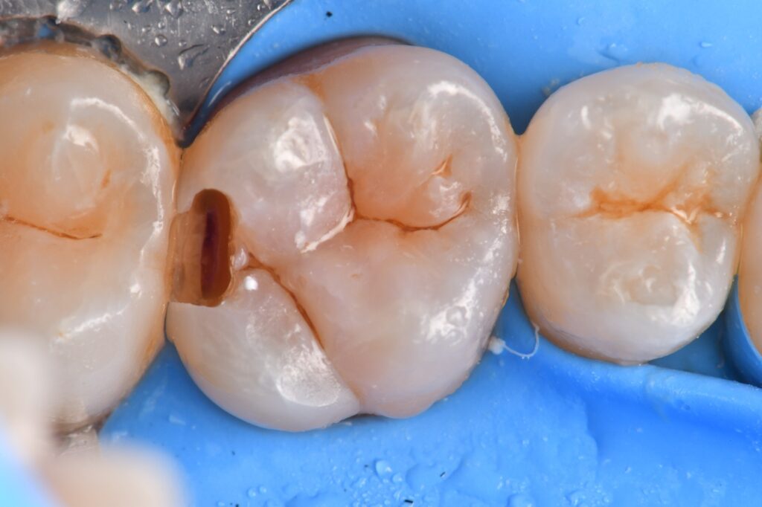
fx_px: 3322
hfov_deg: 13.1
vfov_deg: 8.7
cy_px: 254
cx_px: 381
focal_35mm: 157
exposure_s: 1/160
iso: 200
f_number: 32
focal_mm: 105
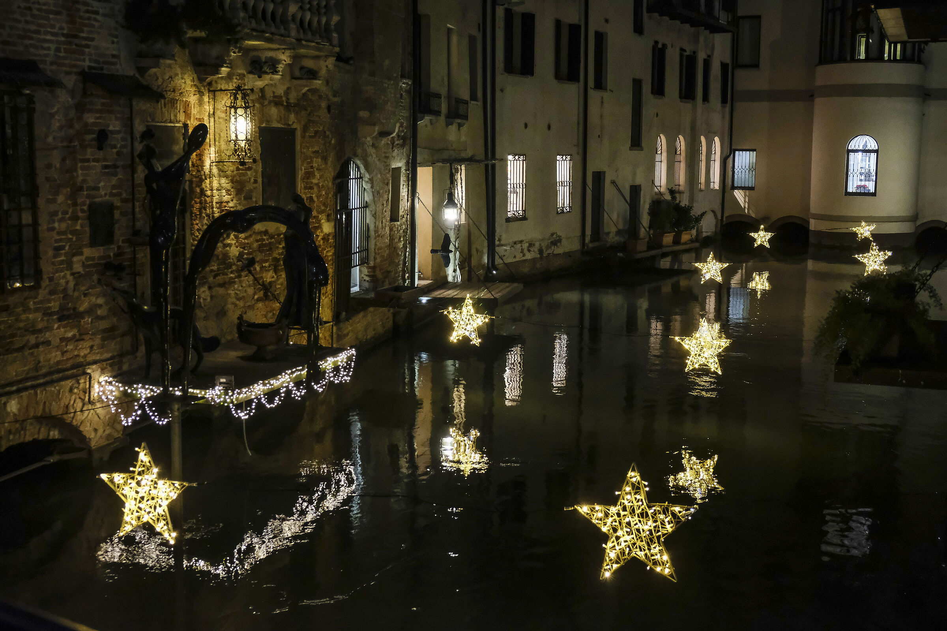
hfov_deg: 46.4
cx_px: 474
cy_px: 316
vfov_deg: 31.9
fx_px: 1105
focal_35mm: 42
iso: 3200
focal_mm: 27.7
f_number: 4
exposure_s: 1/30
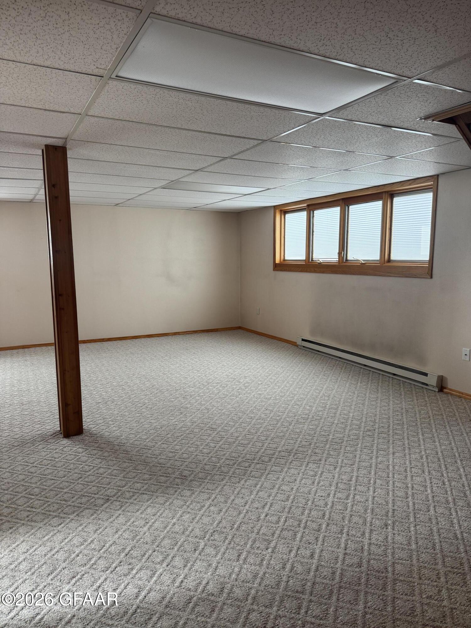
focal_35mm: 24
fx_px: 435
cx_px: 236
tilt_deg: -8.4
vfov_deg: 71.6
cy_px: 314
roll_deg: +0.5
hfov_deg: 56.8
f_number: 1.78
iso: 160
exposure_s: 1/60
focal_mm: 6.76
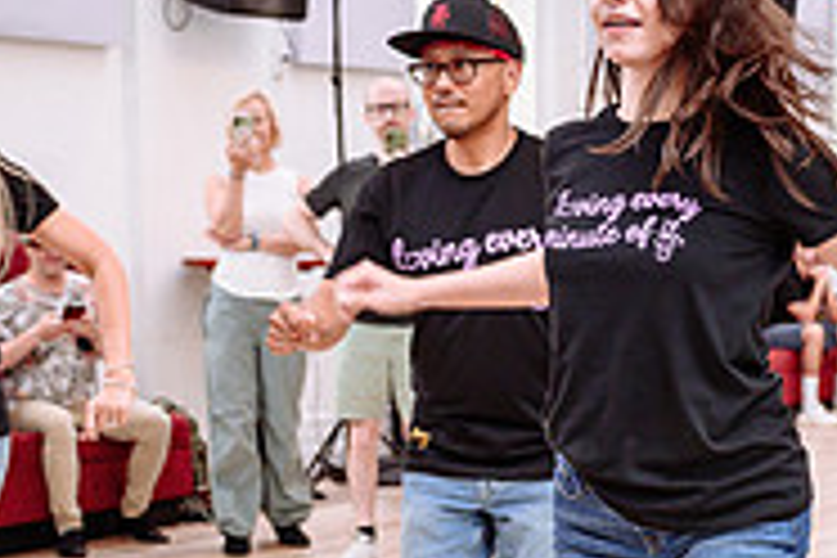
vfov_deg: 13.6
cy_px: 507
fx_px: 2325
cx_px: 690
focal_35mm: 100
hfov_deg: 20.1
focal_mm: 27.5
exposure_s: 1/250
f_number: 2.8
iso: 1000
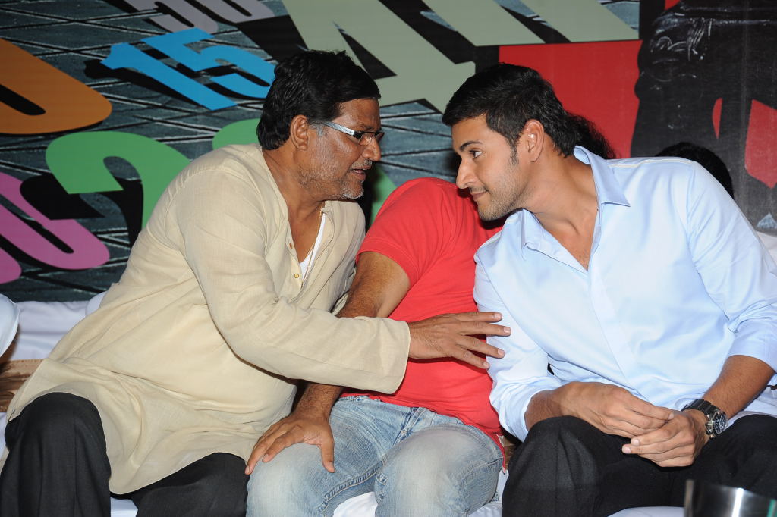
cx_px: 388
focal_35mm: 90
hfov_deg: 22.6
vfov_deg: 15.2
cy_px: 258
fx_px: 1942
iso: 320
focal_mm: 90
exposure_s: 1/125
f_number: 7.1
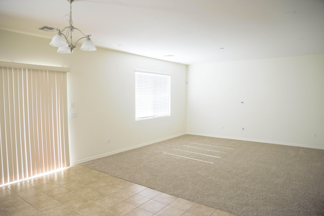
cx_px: 162
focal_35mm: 24
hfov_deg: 73.7
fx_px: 216
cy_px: 108
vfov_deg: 53.2
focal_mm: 24
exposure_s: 1/250
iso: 2000
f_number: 3.5
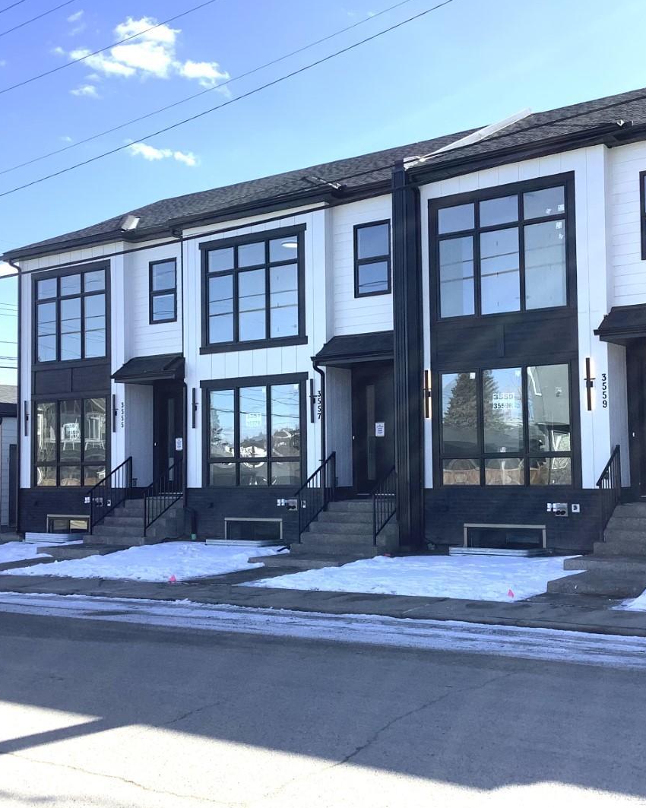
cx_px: 372
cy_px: 407
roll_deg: +1.2
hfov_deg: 36.4
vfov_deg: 44.8
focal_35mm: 41
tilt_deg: +3.8
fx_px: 980
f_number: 2.4
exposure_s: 1/769
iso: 25
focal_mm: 3.3
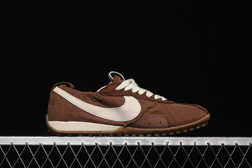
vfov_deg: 18.2
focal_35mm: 75
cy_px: 84
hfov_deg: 27.0
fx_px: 525
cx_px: 126
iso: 160
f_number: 6.3
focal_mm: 50
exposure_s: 1/60
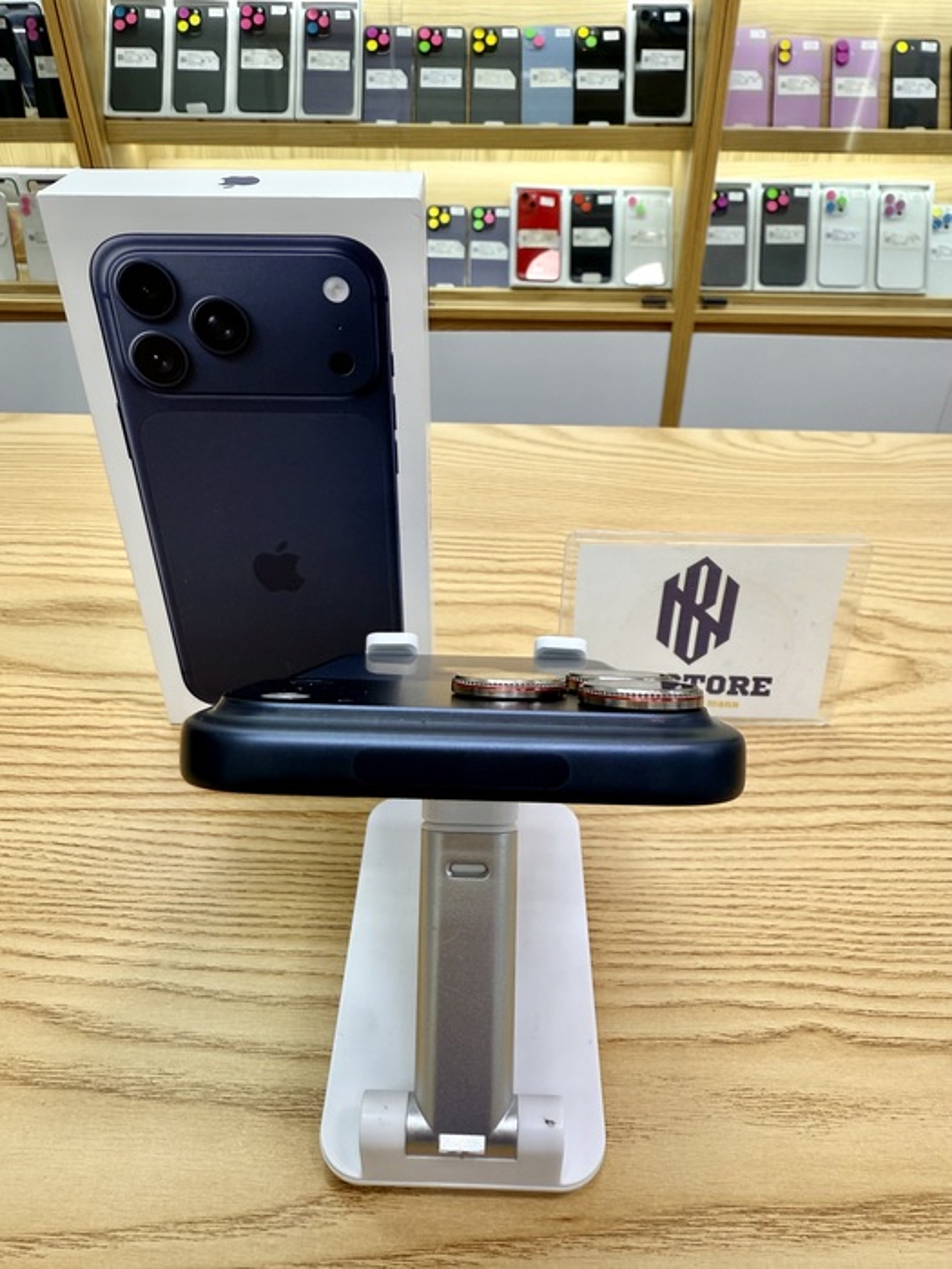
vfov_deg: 71.6
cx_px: 476
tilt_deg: -34.2
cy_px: 634
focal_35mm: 24
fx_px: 880
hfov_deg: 56.8
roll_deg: -2.1
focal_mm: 2.22
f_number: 2.2
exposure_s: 1/120
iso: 100
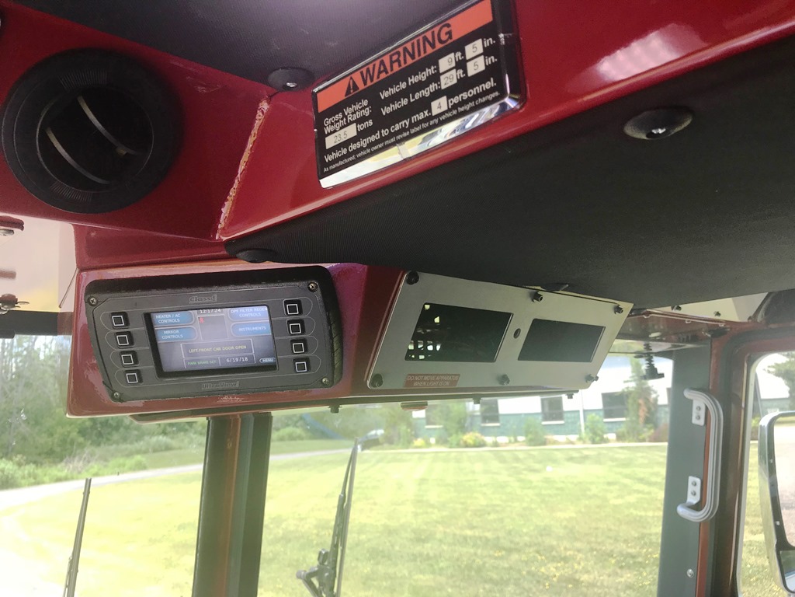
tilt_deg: +12.9
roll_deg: +3.3
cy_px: 298
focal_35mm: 28
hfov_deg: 63.4
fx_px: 643
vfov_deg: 49.7
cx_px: 398
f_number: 1.8
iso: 20
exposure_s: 1/118
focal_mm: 3.99
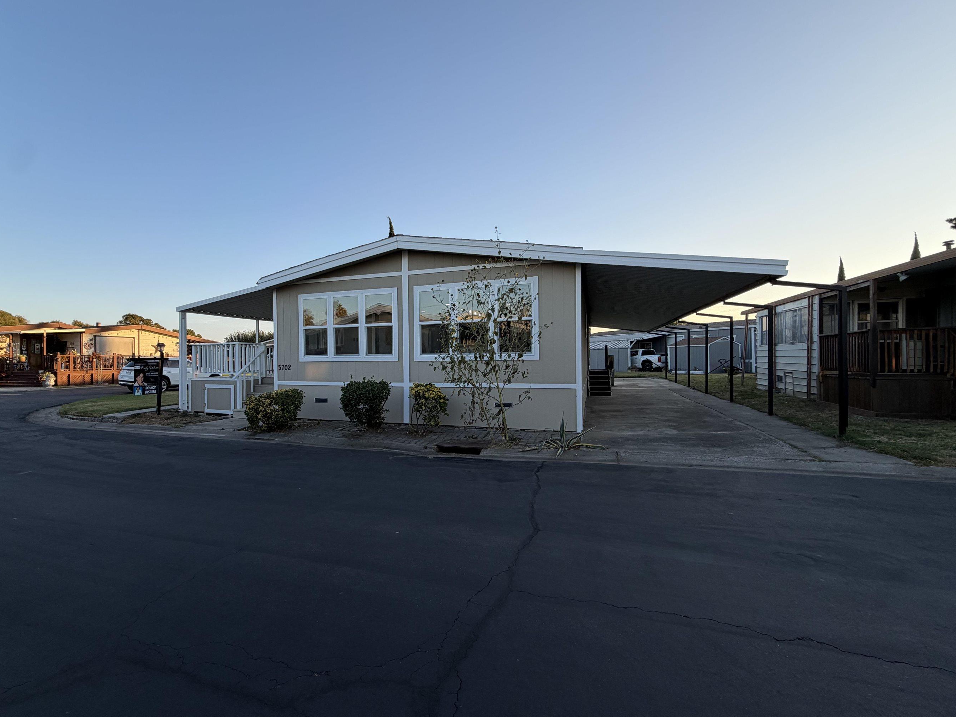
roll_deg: -0.1
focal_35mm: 16
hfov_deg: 94.2
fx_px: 442
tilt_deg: +0.3
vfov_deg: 78.1
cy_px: 358
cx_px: 428
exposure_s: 1/502
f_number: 2.2
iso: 50
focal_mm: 2.22
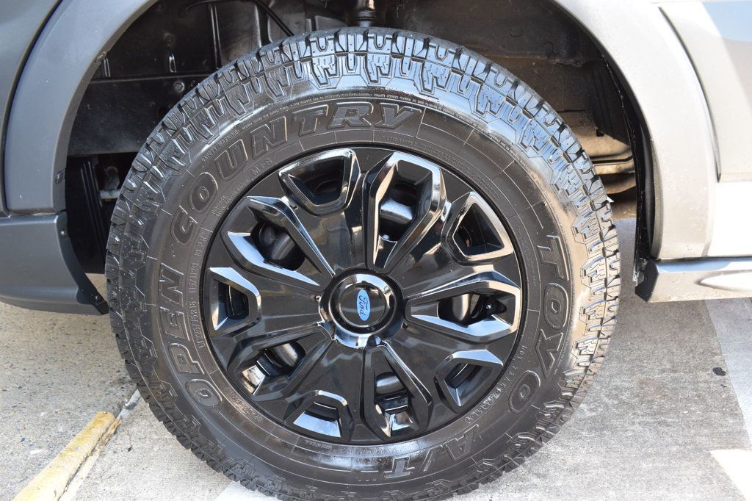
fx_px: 689
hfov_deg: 57.2
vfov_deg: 39.9
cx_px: 376
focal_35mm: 33
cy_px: 250
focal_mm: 22
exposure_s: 1/40
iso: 400
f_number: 7.1
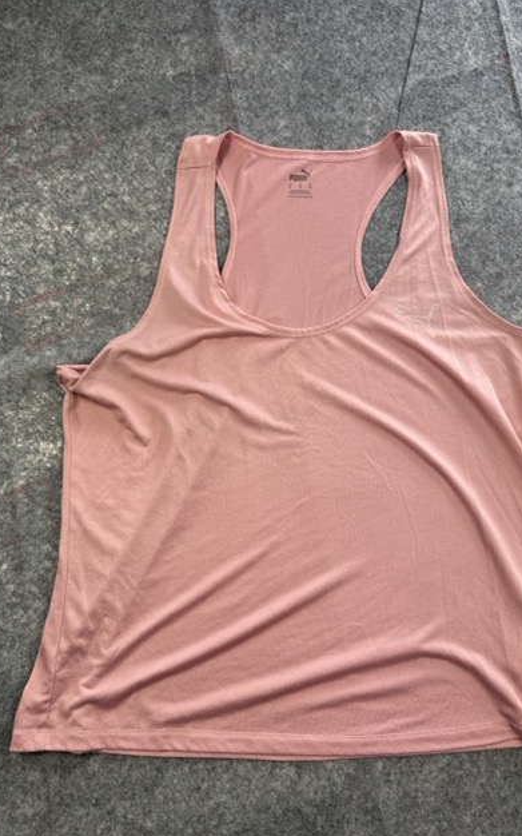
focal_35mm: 26
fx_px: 592
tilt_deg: -60.4
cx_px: 302
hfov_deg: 47.4
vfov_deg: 70.4
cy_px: 423
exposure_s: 1/267
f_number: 1.78
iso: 64
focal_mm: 6.76
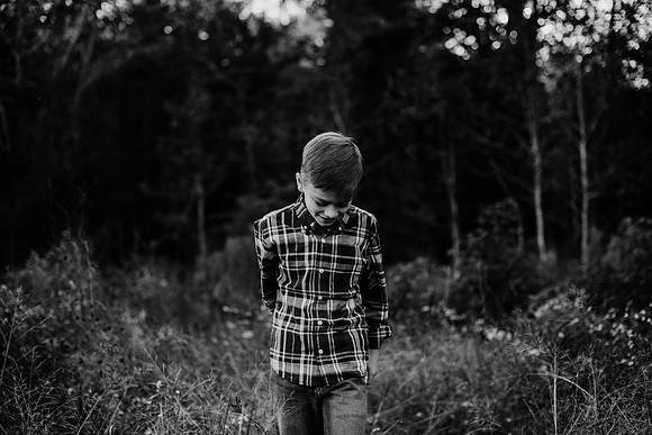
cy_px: 218
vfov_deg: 27.0
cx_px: 326
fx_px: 906
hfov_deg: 39.6
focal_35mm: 50
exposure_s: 1/1250
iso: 400
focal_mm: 50
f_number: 2.5
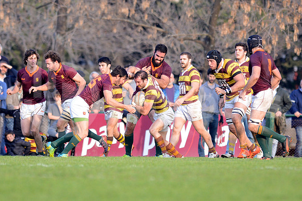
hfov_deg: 4.9
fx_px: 3524
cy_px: 100
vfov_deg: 3.3
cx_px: 151
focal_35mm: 420
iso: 1100
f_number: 4
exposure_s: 1/1000
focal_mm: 420
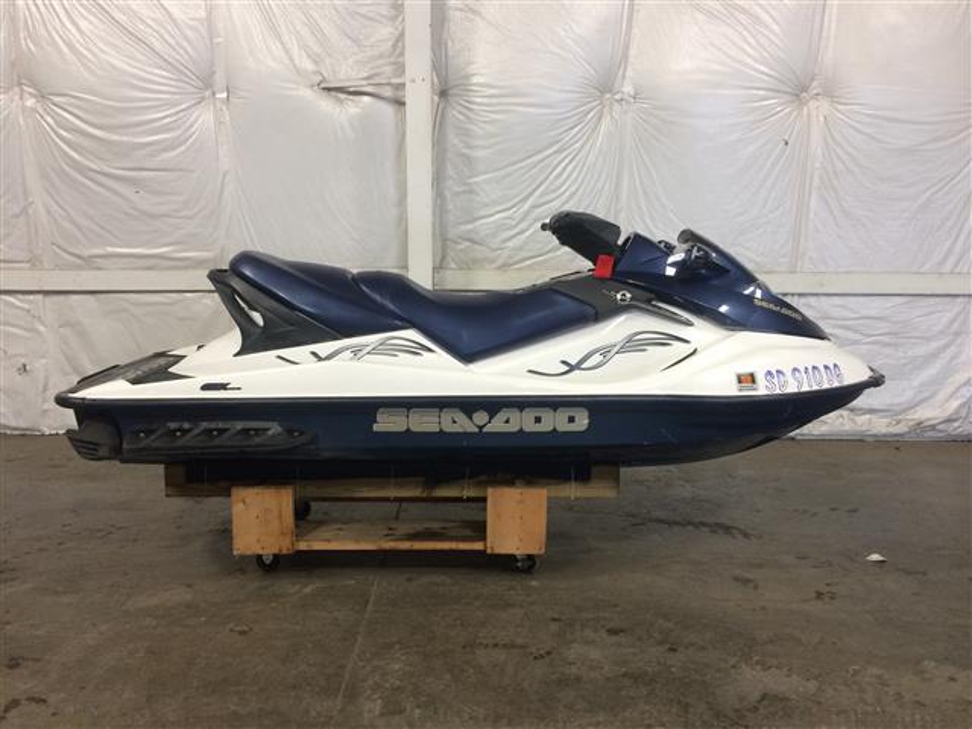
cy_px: 364
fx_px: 814
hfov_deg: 61.7
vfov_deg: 48.2
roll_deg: +1.0
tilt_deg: -9.9
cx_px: 486
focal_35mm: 29
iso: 50
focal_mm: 4.15
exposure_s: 1/30
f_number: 2.2
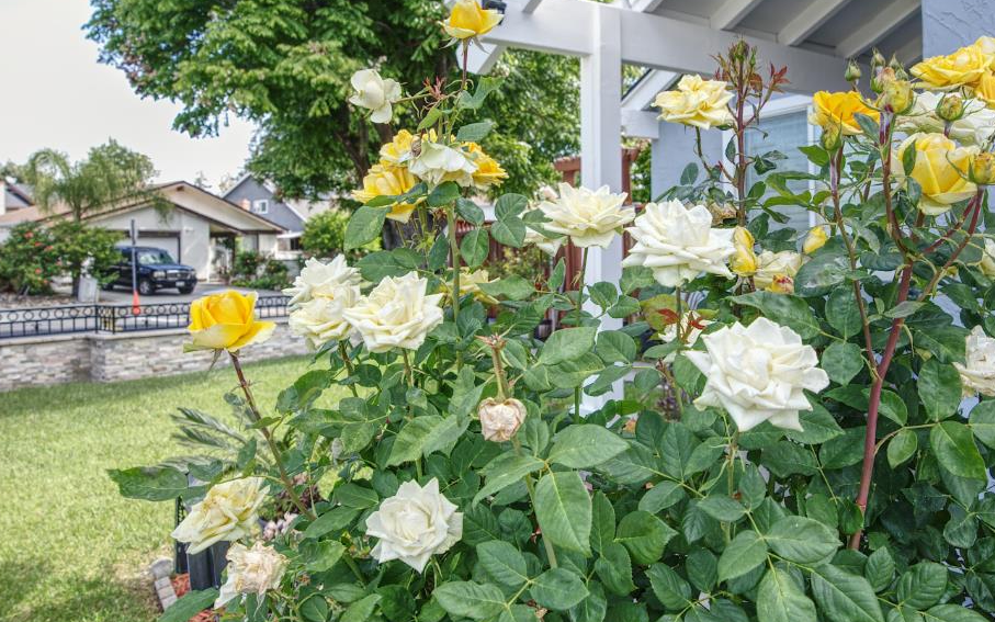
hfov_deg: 68.0
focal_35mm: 27
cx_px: 577
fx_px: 732
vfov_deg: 45.8
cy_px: 254
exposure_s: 1/80
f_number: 5.6
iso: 100
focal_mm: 16
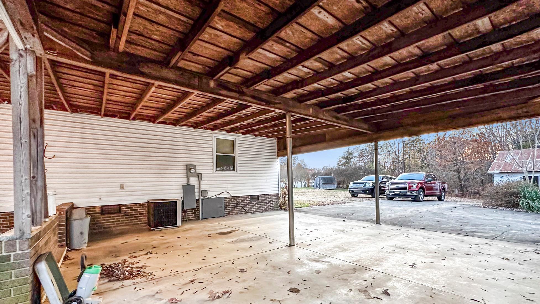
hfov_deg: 99.4
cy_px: 189
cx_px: 270
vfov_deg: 66.2
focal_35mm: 16
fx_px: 229
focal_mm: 2.22
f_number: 2.2
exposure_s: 1/75
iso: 320
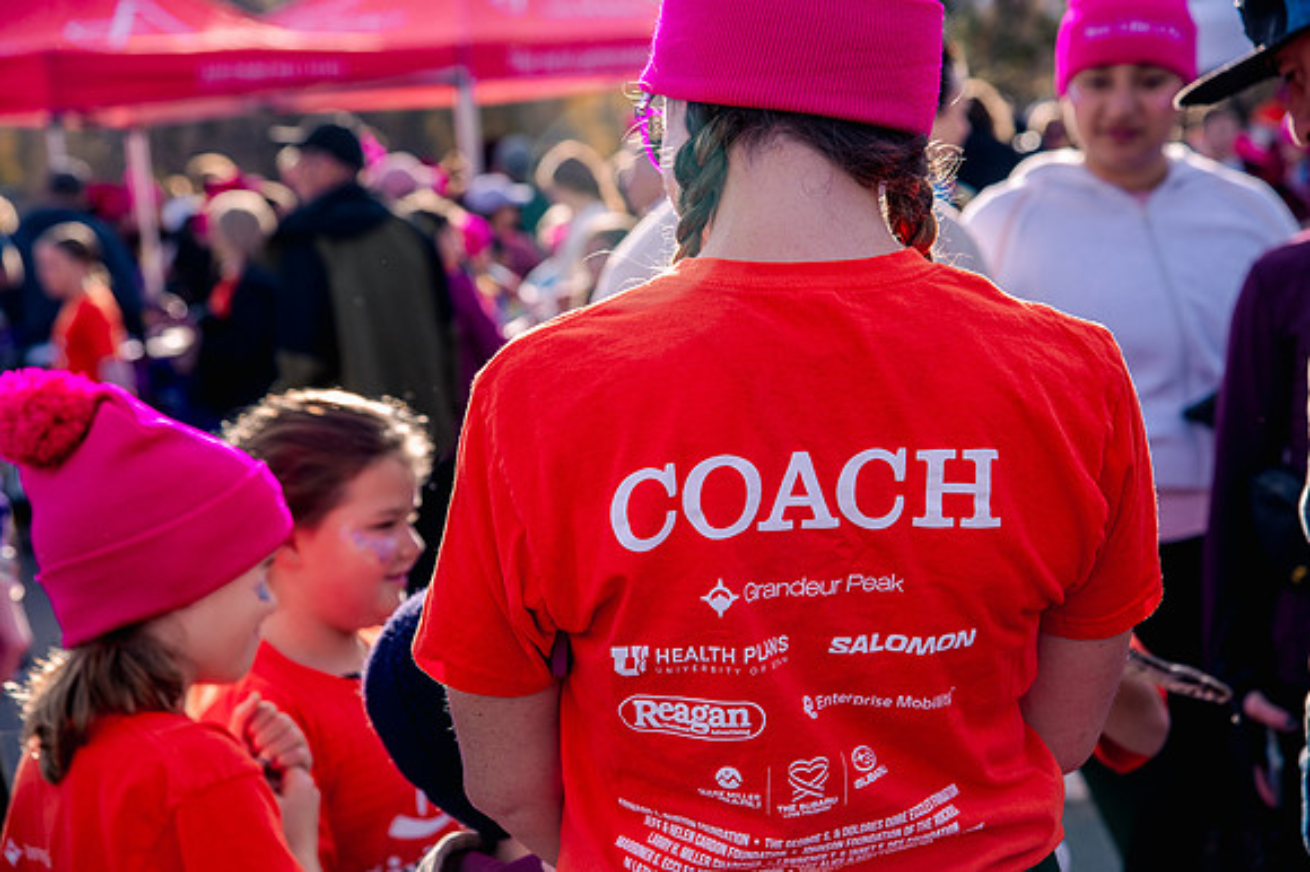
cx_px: 655
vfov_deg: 15.9
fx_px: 3128
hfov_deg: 23.7
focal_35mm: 86
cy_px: 436
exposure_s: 1/1000
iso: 800
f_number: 6.3
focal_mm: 86
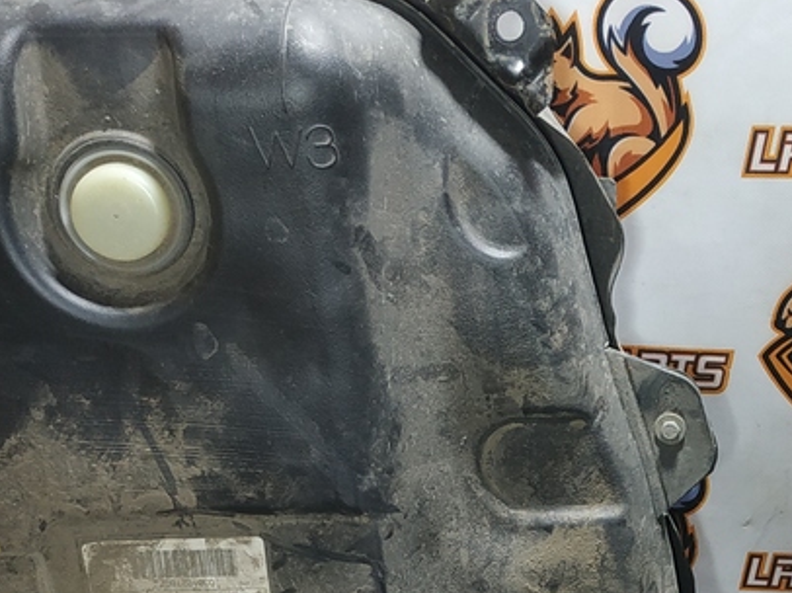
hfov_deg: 26.2
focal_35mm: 71
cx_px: 769
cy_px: 626
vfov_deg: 19.9
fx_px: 1623
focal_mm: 3.94
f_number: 1.9
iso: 160
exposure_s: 1/50
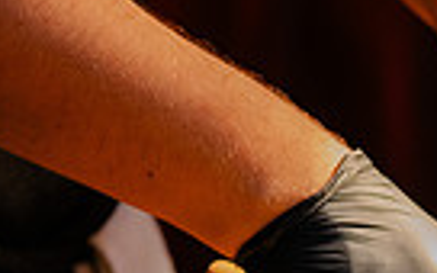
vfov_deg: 6.0
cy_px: 365
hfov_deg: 9.4
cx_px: 659
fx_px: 2596
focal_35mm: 218
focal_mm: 50
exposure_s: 1/80
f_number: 2.8
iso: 1000
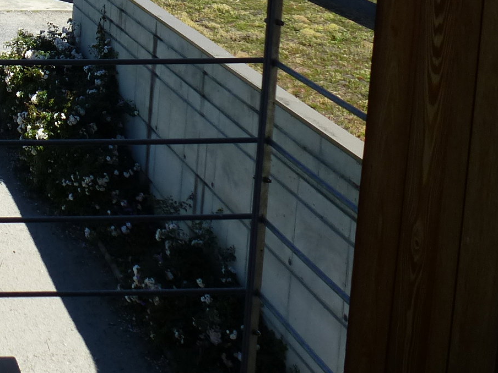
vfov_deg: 19.7
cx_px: -196
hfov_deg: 24.0
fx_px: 978
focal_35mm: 68
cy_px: -129
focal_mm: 4.3
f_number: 4
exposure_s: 1/640
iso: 100
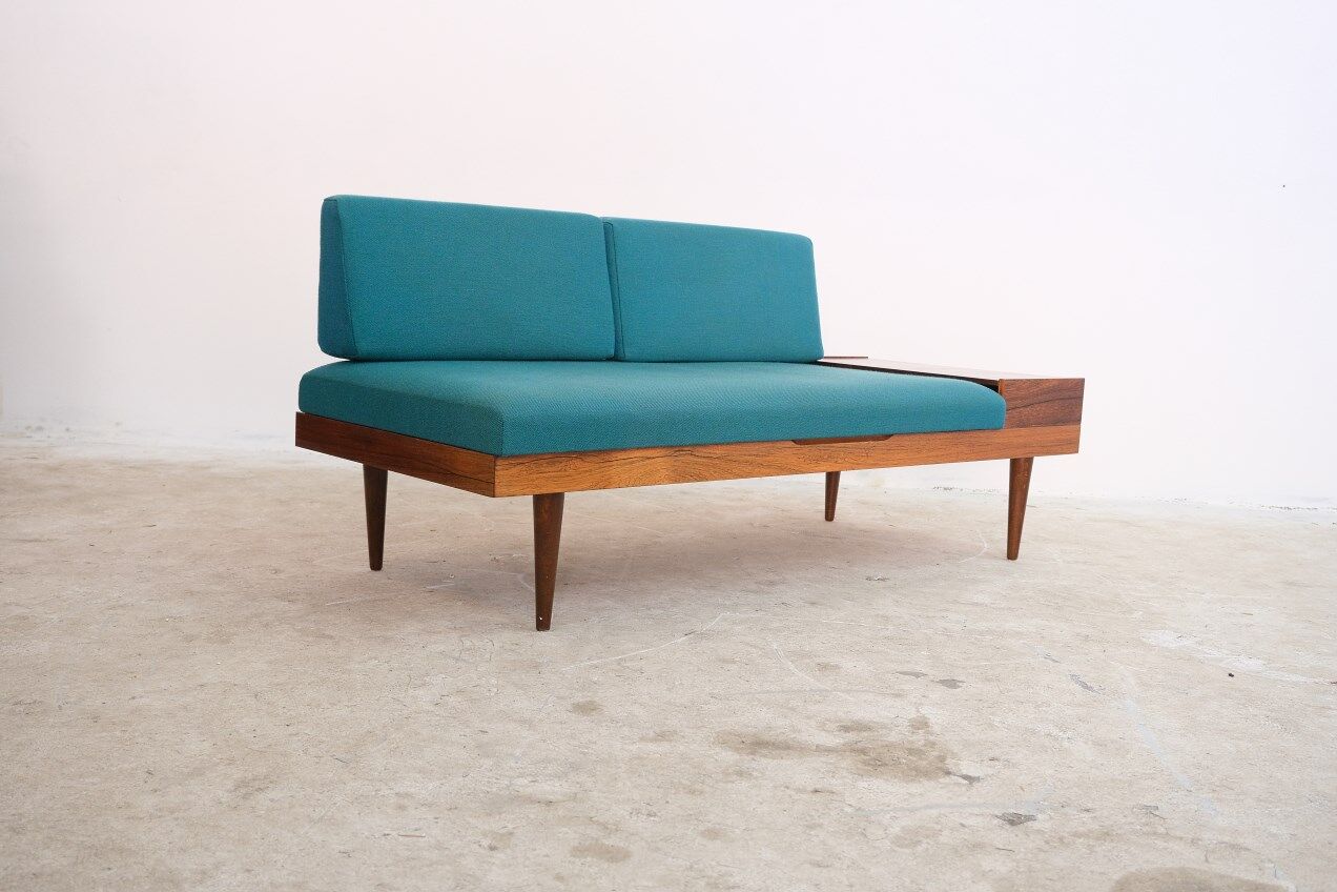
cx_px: 668
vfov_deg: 37.9
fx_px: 1300
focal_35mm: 35
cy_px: 446
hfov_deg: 54.4
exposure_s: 1/34
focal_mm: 23.5
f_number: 4
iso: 1600
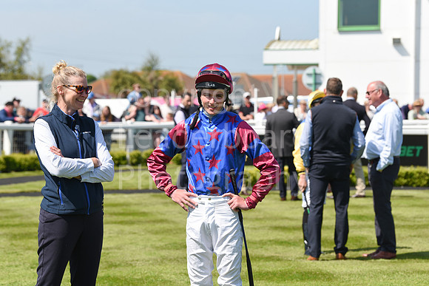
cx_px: 214
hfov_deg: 16.4
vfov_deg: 11.0
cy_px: 143
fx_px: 1490
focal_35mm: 125
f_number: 5.6
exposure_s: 1/1600
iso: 320
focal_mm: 125
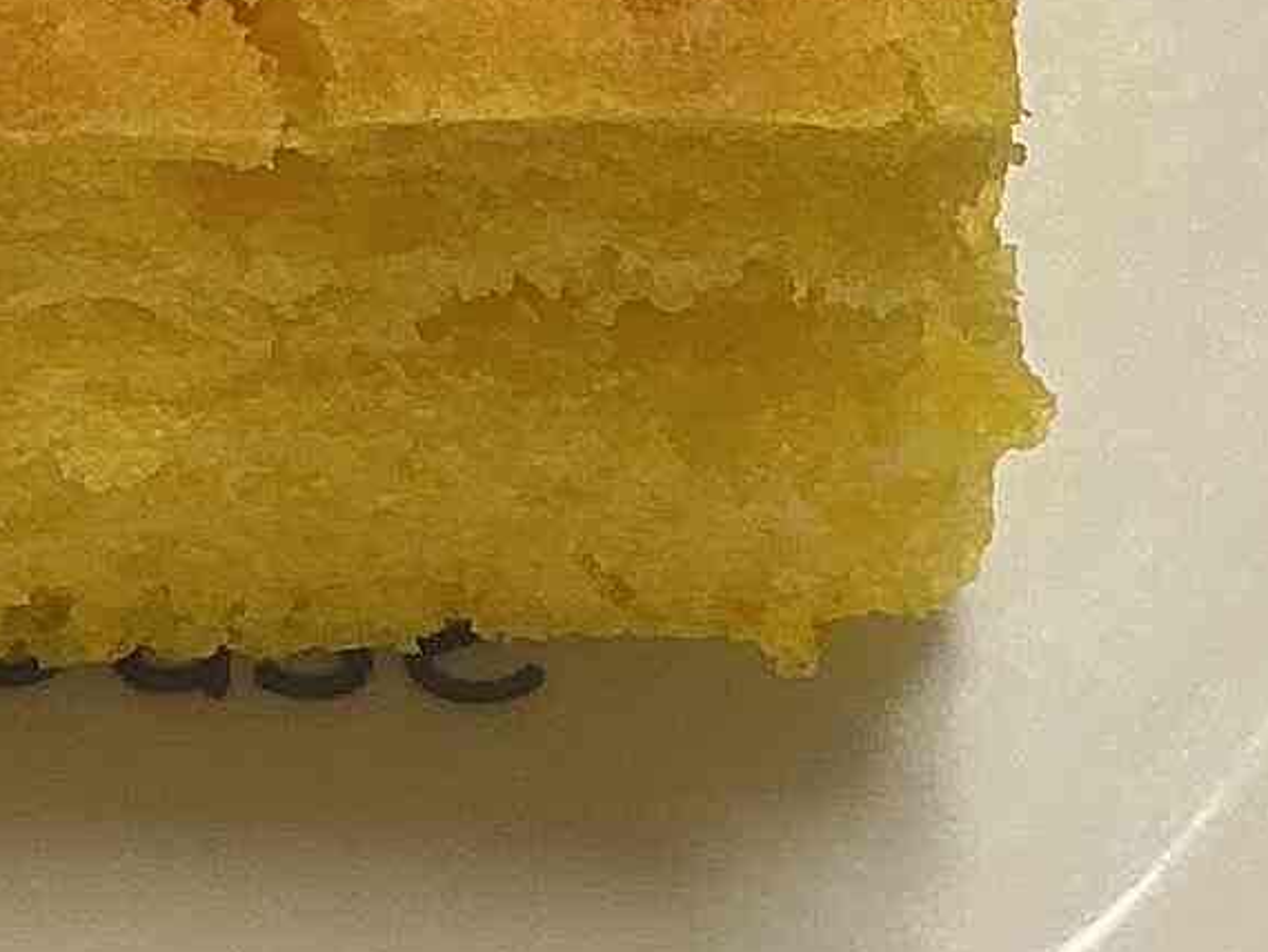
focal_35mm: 205
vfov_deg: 7.2
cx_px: 298
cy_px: 20
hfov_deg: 9.6
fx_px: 7512
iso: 32
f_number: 1.8
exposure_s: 1/120
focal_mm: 3
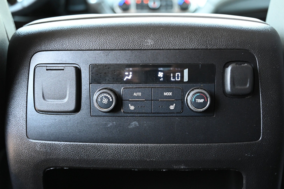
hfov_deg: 48.5
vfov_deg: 33.3
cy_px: 94
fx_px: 315
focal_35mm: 40
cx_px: 142
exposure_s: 1/100
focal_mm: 40
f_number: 4
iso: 3200
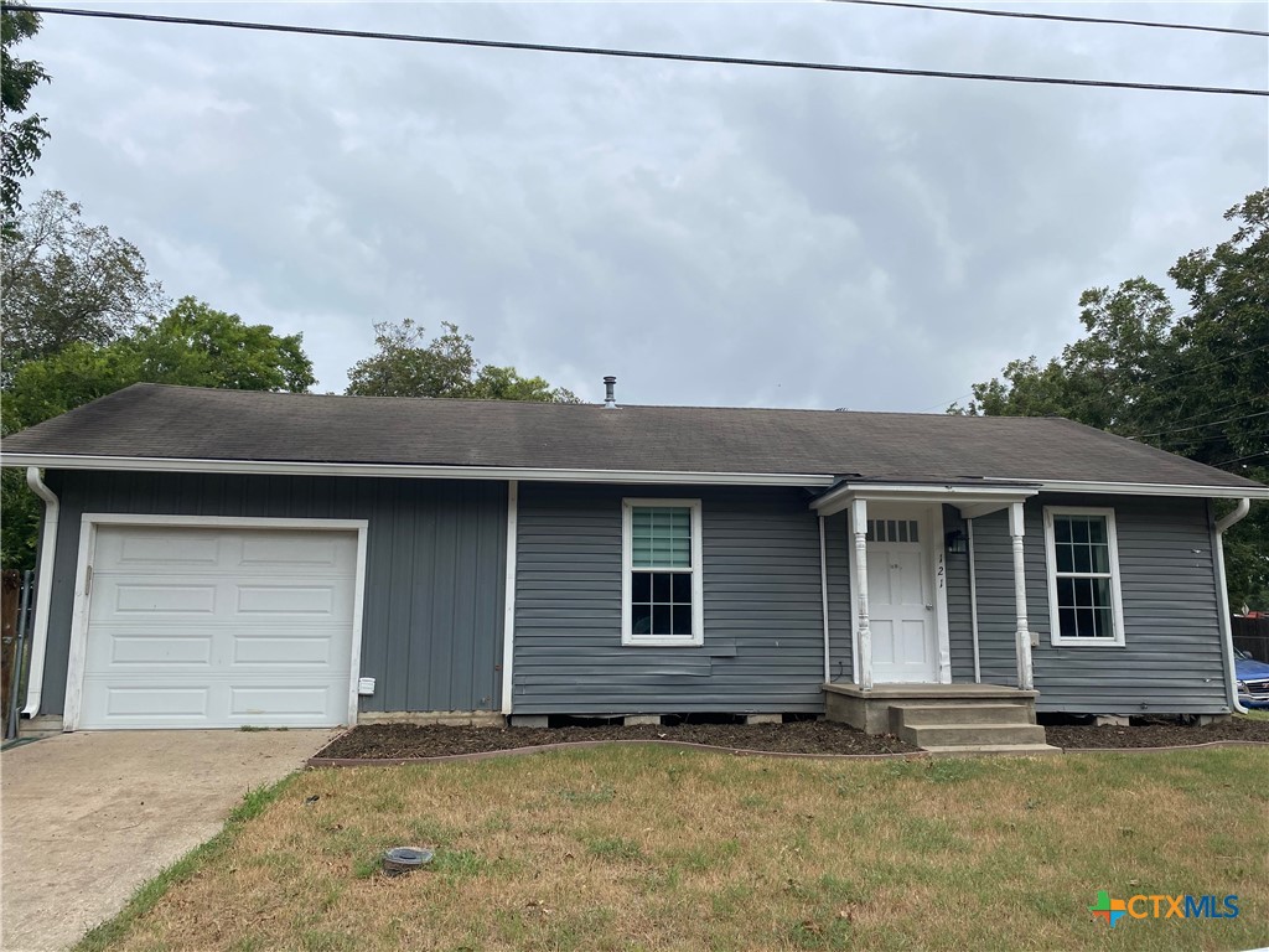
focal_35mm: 26
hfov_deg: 67.3
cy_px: 476
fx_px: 953
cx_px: 634
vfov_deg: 53.1
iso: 32
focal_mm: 4.25
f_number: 1.8
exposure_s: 1/2890
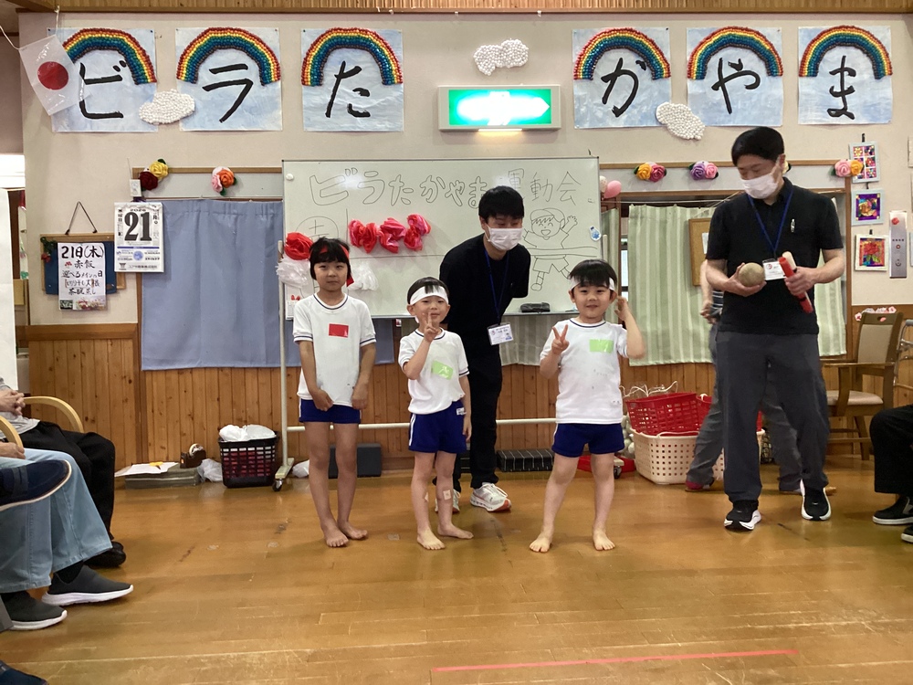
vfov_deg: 45.4
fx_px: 818
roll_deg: +1.5
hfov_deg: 58.4
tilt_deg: -1.1
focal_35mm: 31
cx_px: 456
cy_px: 342
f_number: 2.4
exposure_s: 1/60
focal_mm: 3.3
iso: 320
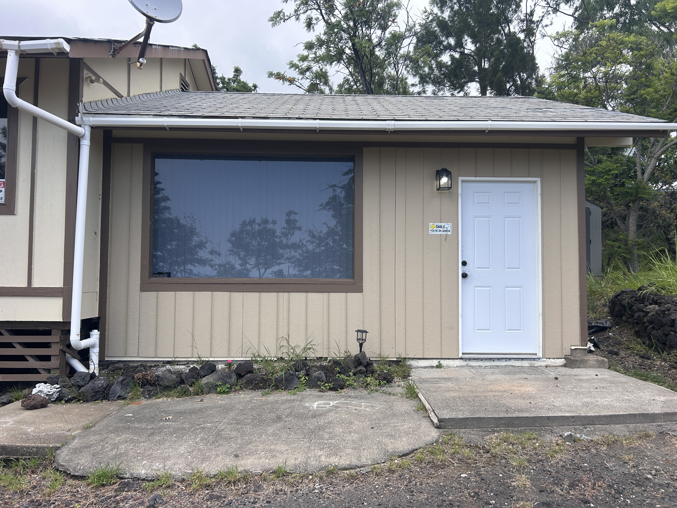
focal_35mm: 26
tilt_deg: +2.1
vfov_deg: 53.1
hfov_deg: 67.3
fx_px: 508
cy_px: 254
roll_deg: -0.1
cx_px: 338
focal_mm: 5.7
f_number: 1.5
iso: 50
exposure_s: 1/1100
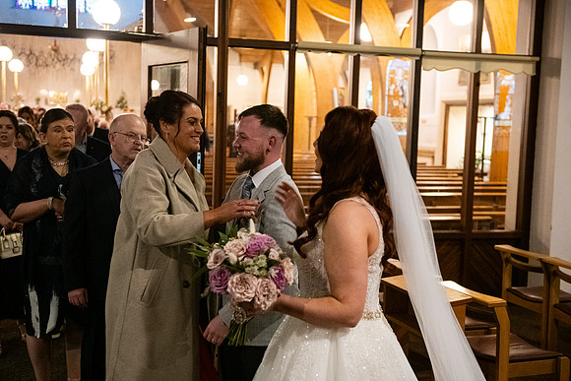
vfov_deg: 28.1
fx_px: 761
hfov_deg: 41.1
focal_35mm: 48
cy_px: 190
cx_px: 286
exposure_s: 1/160
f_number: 3.5
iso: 2500
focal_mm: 48
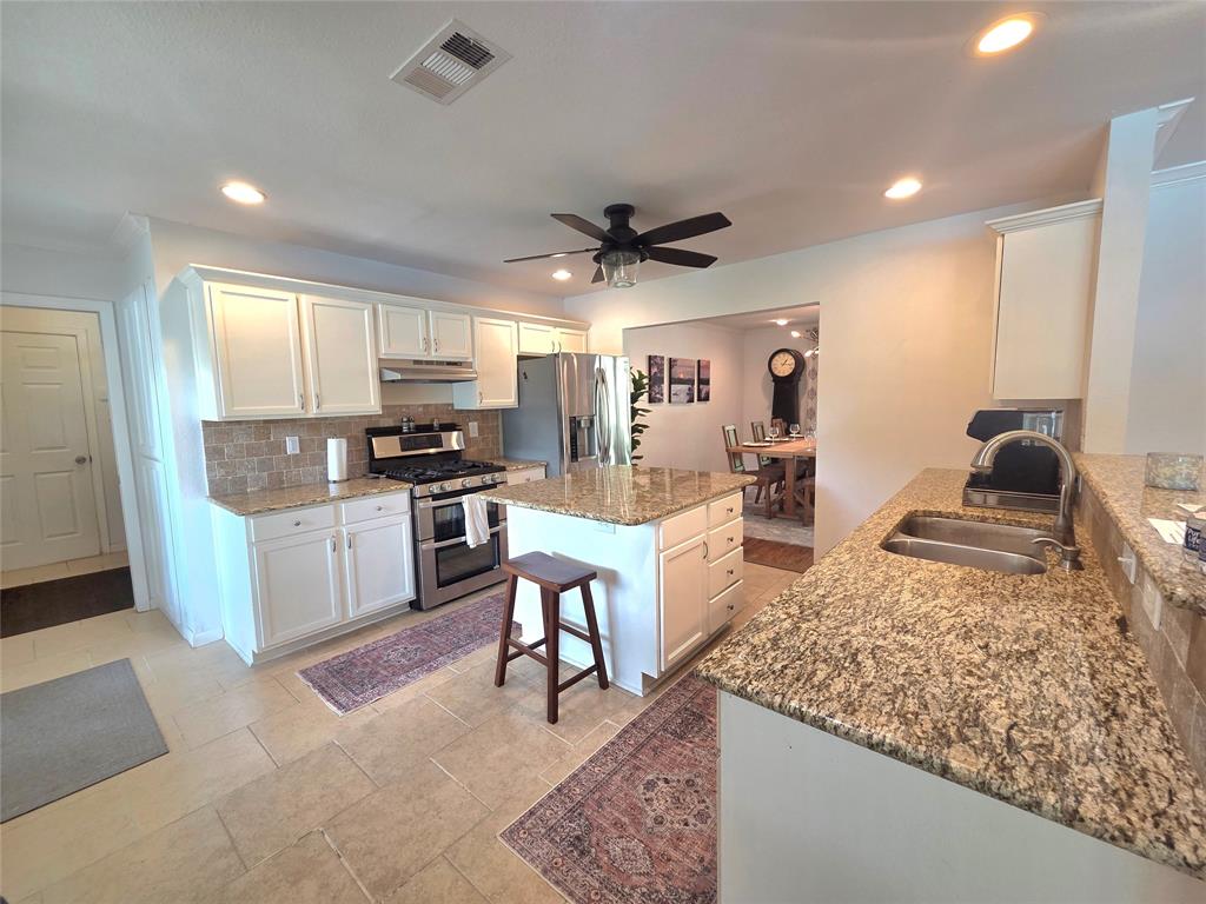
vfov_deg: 89.9
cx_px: 603
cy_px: 452
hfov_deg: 106.2
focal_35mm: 13
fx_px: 453
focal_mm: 2.2
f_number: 2.2
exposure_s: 1/60.2
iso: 160
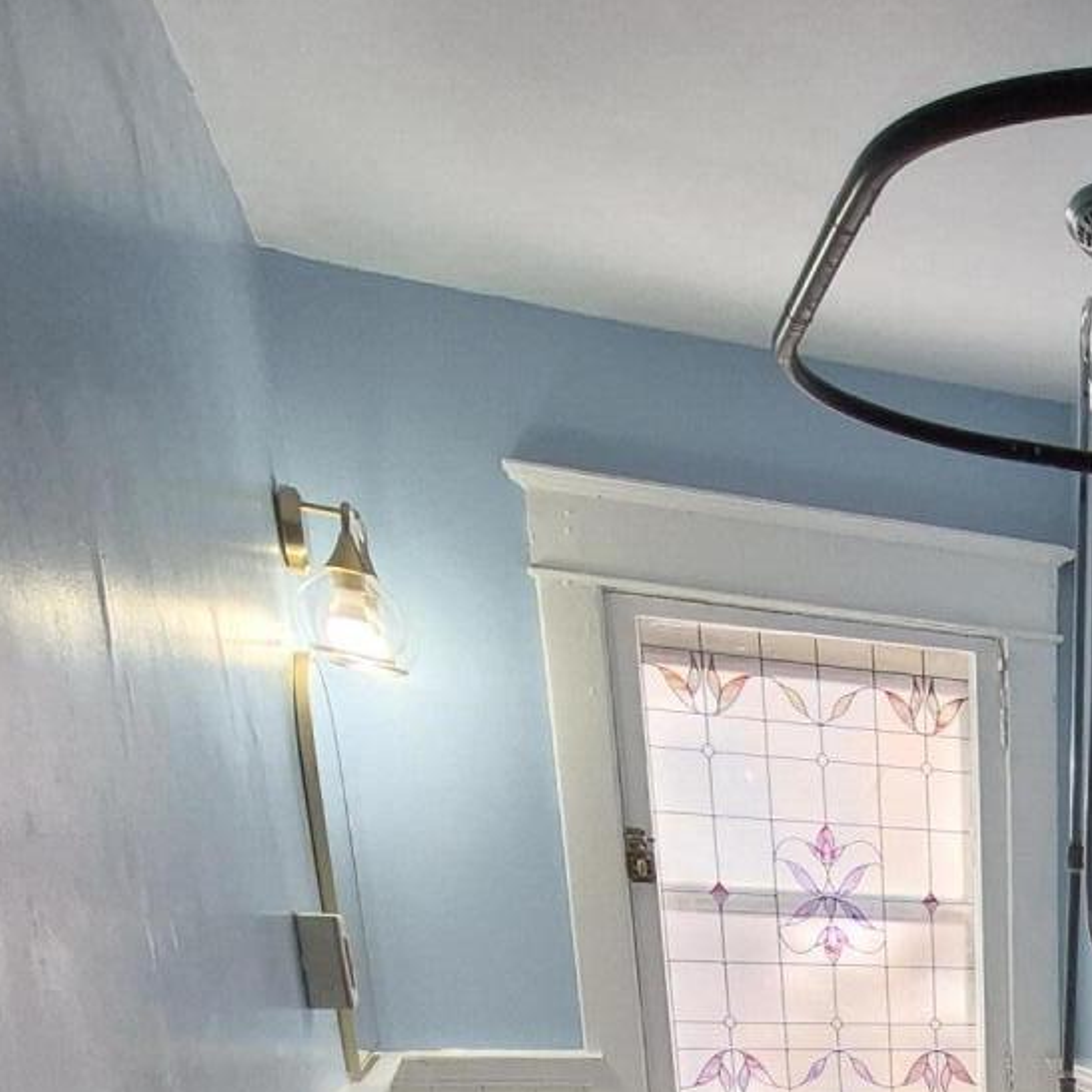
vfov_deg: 30.9
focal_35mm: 42
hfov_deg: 33.0
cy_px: 1433
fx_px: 1499
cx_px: 1304
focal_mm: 1.74
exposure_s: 1/100
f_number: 2.2
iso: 250
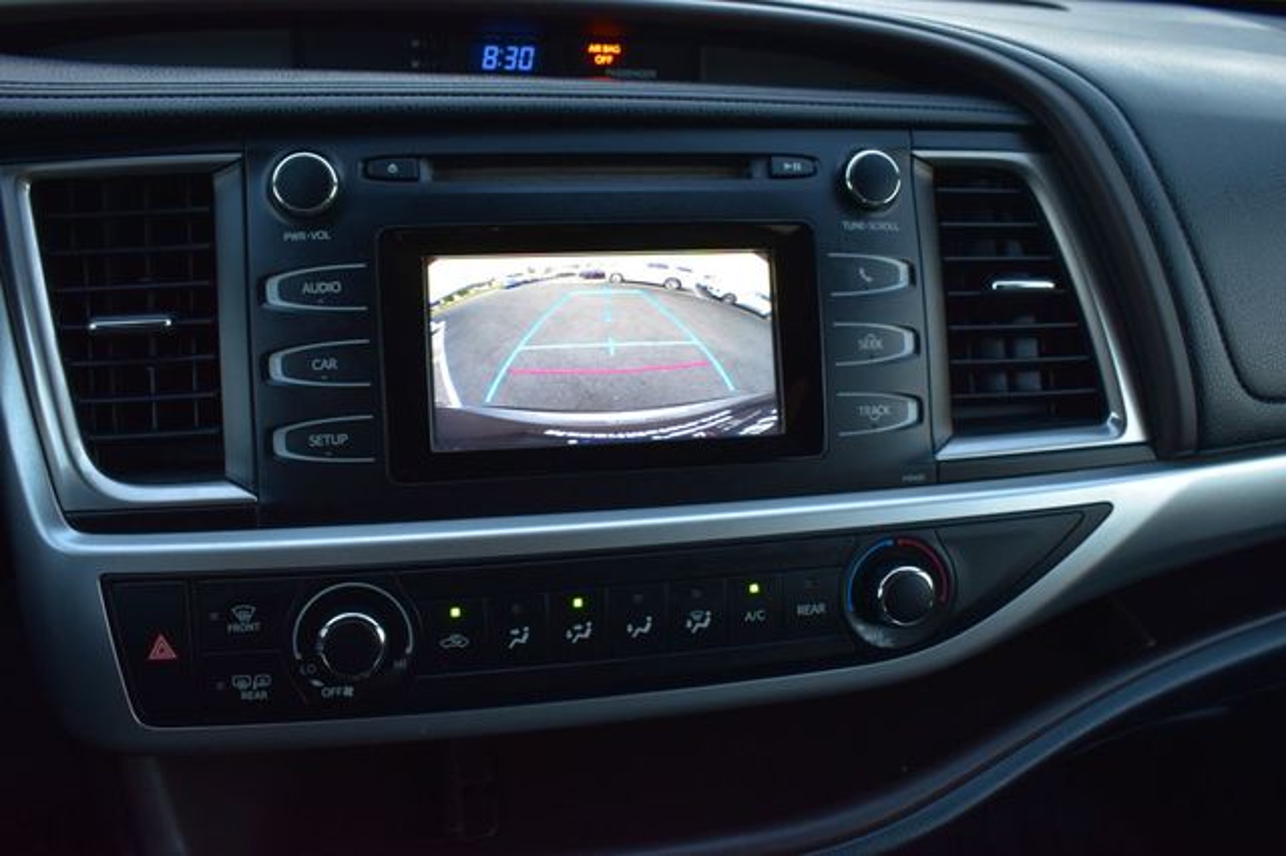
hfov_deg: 57.2
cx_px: 643
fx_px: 1178
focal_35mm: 33
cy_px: 428
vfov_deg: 39.9
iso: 500
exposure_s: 1/15
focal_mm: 22
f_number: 6.3
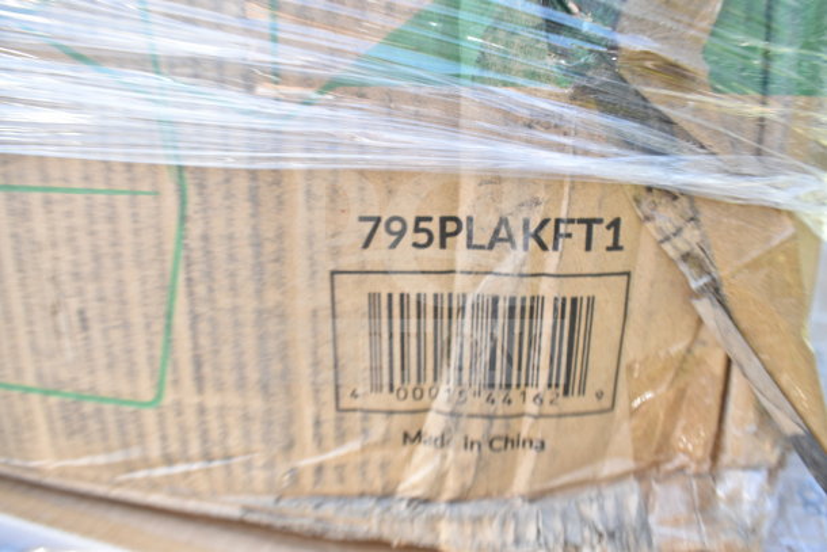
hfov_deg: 61.9
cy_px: 276
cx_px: 414
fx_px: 689
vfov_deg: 43.6
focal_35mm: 30
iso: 200
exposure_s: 1/100
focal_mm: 20
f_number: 5
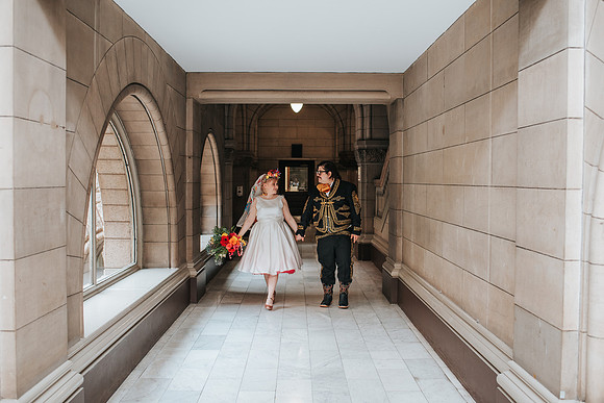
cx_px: 307
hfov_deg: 52.2
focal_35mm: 37
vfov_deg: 36.2
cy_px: 201
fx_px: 617
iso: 900
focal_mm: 35
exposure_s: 1/200
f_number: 3.5
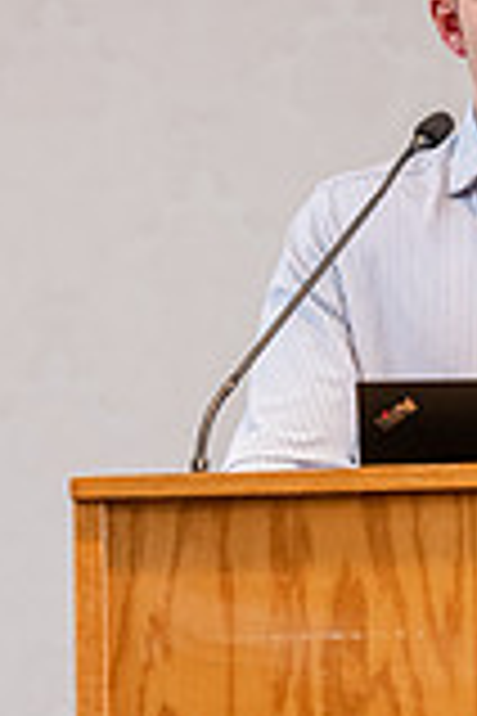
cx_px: 450
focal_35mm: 346
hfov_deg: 4.0
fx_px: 6876
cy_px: 464
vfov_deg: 6.0
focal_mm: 122
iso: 2000
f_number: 3.2
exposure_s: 1/200
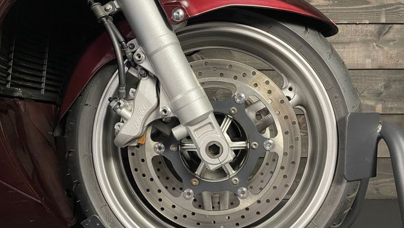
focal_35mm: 29
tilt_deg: -4.1
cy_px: 133
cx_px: 202
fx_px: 311
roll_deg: +0.5
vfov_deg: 40.1
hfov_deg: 66.1
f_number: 1.6
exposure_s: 1/50
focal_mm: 4.2
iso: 320
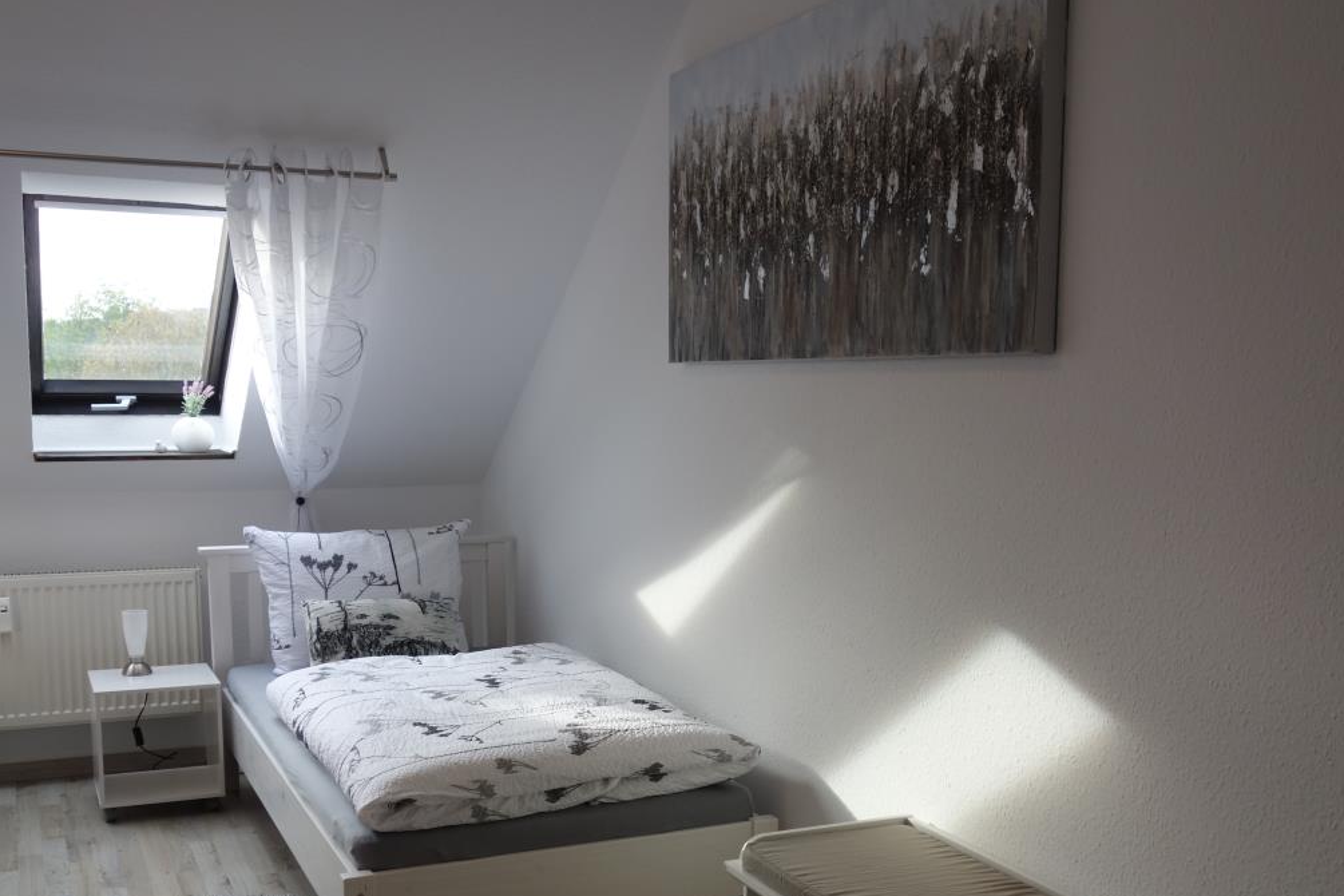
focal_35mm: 39
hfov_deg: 49.5
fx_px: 1456
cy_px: 620
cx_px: 699
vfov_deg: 33.8
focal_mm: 10.4
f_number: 2.8
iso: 125
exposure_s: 1/100
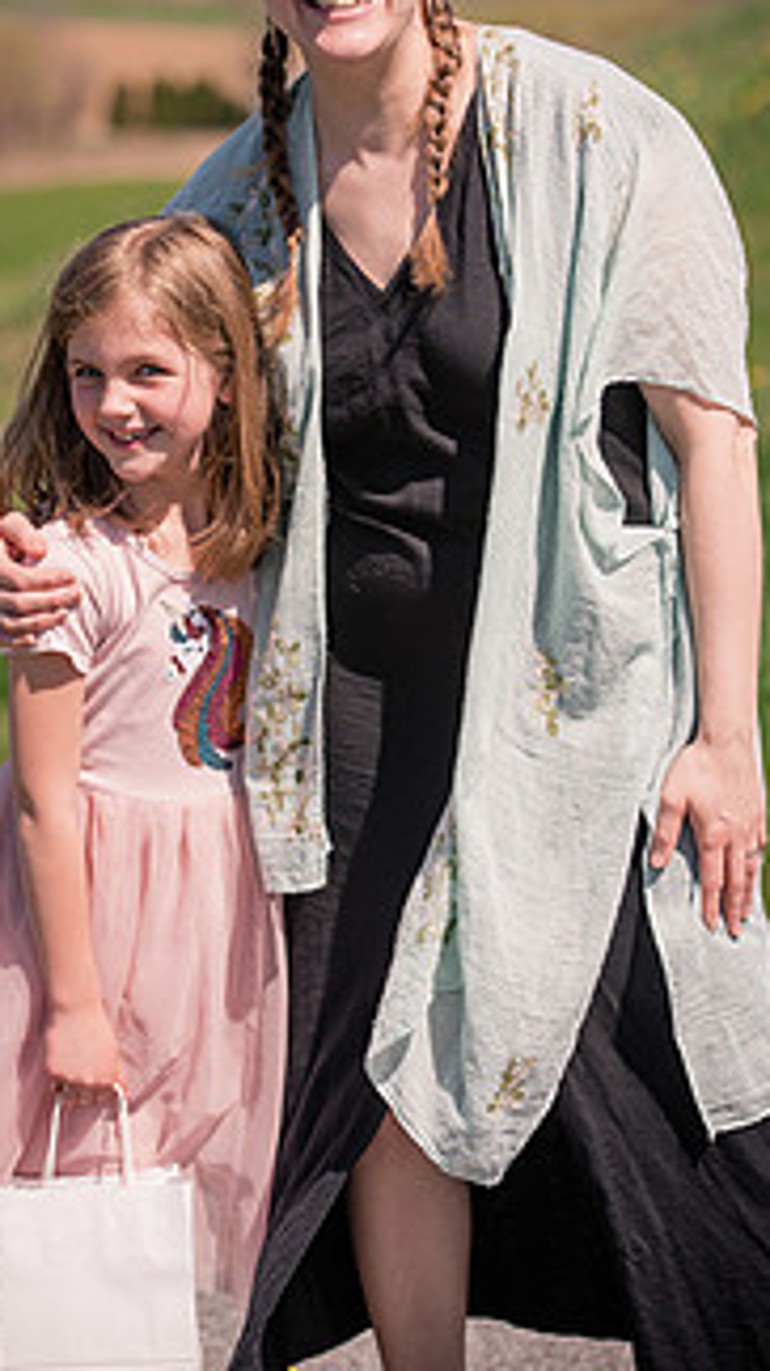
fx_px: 4869
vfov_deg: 16.0
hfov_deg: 9.0
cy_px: 529
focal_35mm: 134
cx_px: 305
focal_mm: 92
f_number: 3.5
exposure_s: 1/2500
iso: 200
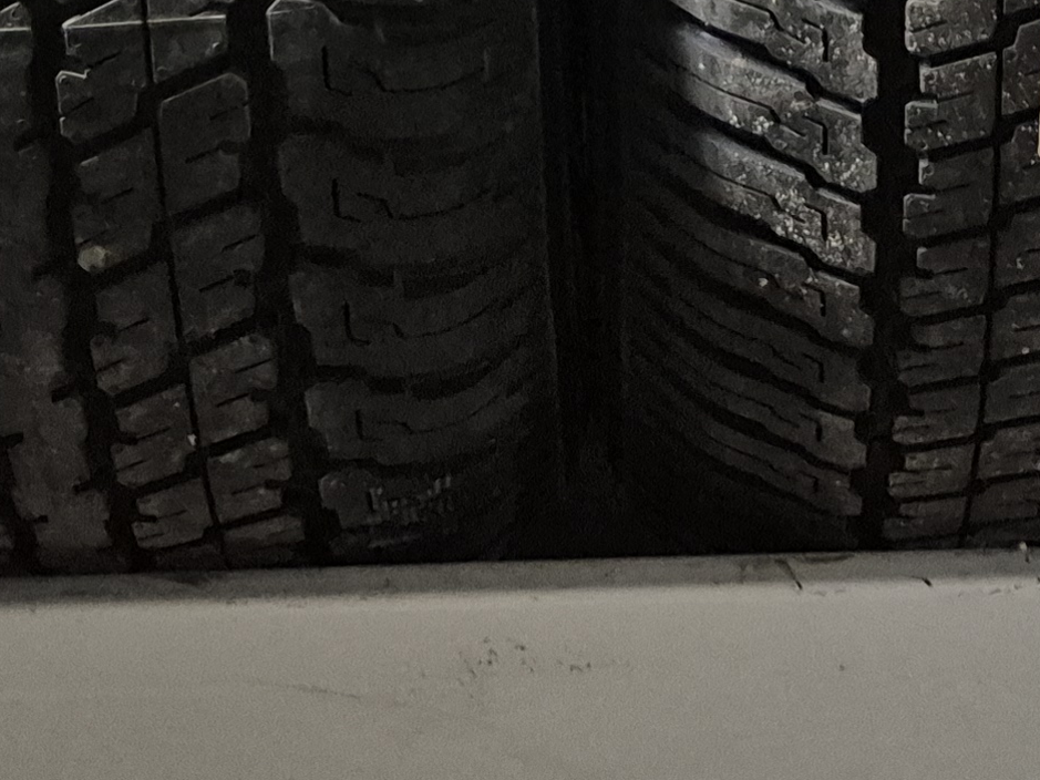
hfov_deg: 20.0
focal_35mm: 98
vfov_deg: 12.9
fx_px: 2944
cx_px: 536
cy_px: -835
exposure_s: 1/33
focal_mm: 5.4
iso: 1600
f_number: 1.8
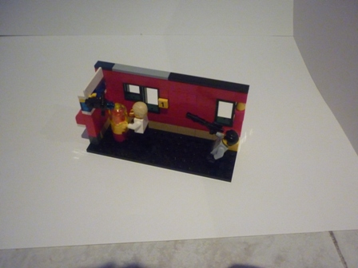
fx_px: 341
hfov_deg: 55.4
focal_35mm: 33
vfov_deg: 42.9
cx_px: 179
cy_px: 134
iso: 800
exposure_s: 1/50
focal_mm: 5.5
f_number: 2.8
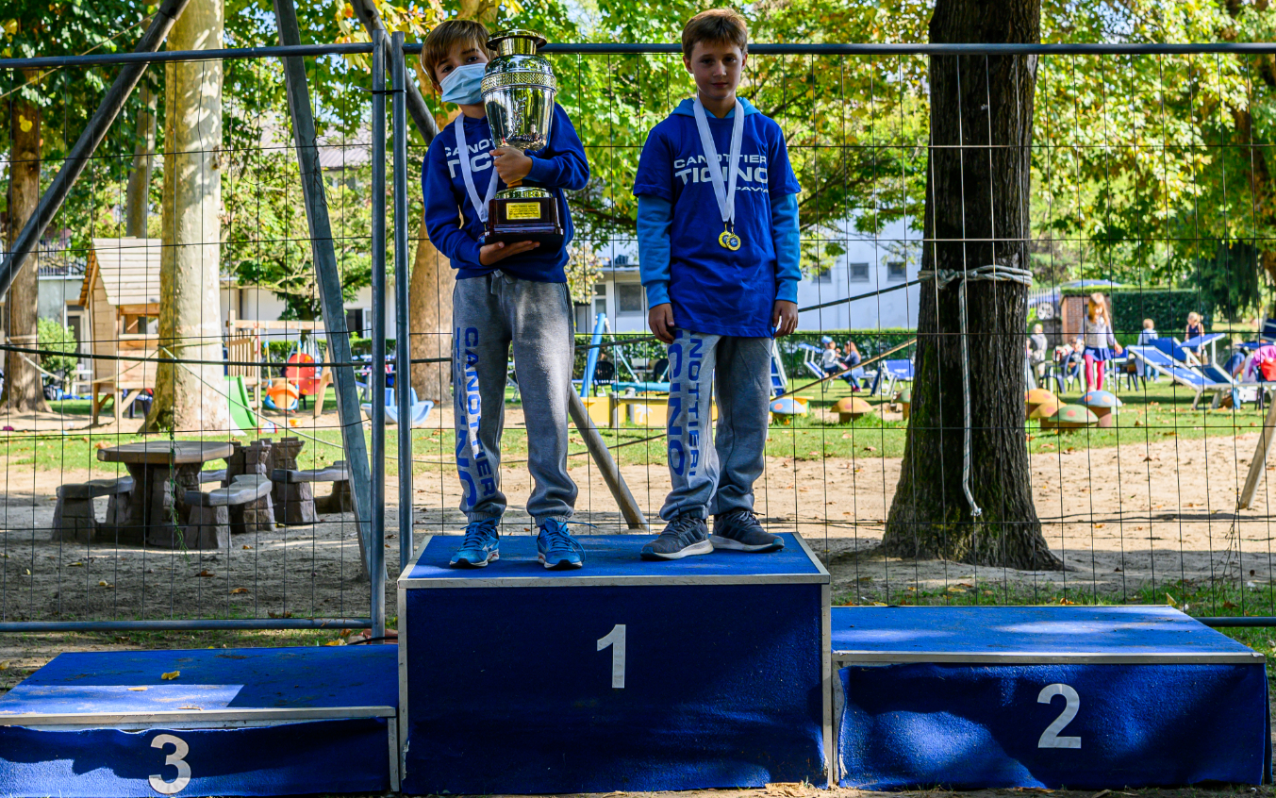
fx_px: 2574
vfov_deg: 17.6
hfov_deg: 27.8
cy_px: 300
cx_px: 522
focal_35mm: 74
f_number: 7.1
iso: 200
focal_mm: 48
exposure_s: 1/200
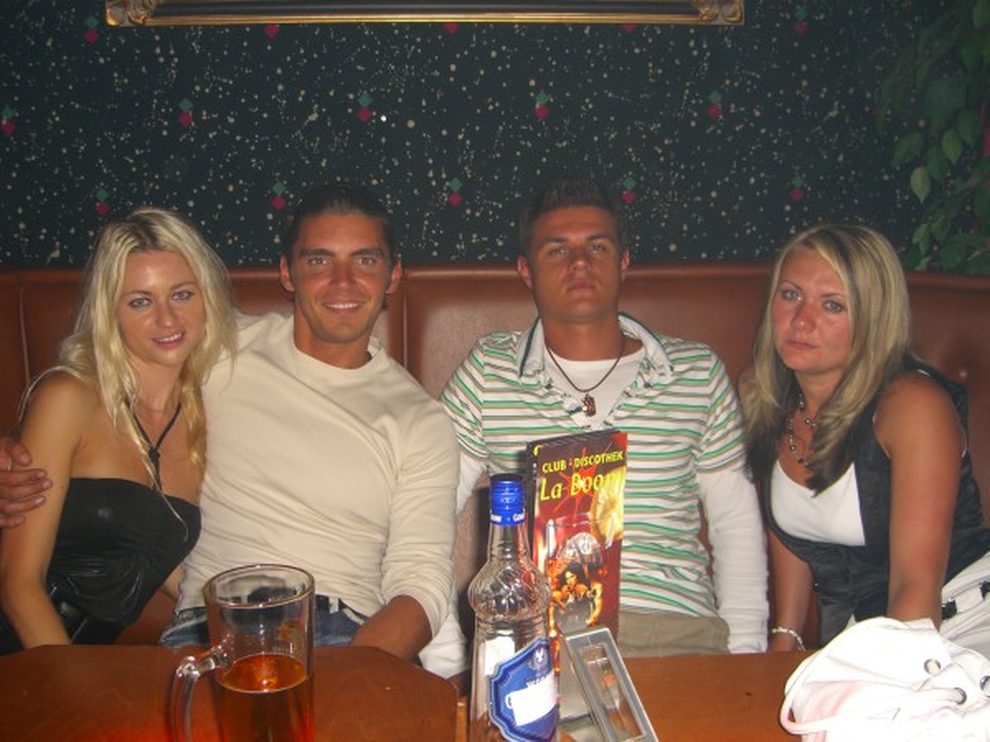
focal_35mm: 38
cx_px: 495
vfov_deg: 37.7
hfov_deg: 49.0
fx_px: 1087
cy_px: 371
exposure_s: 1/60
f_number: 2.8
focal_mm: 7.9
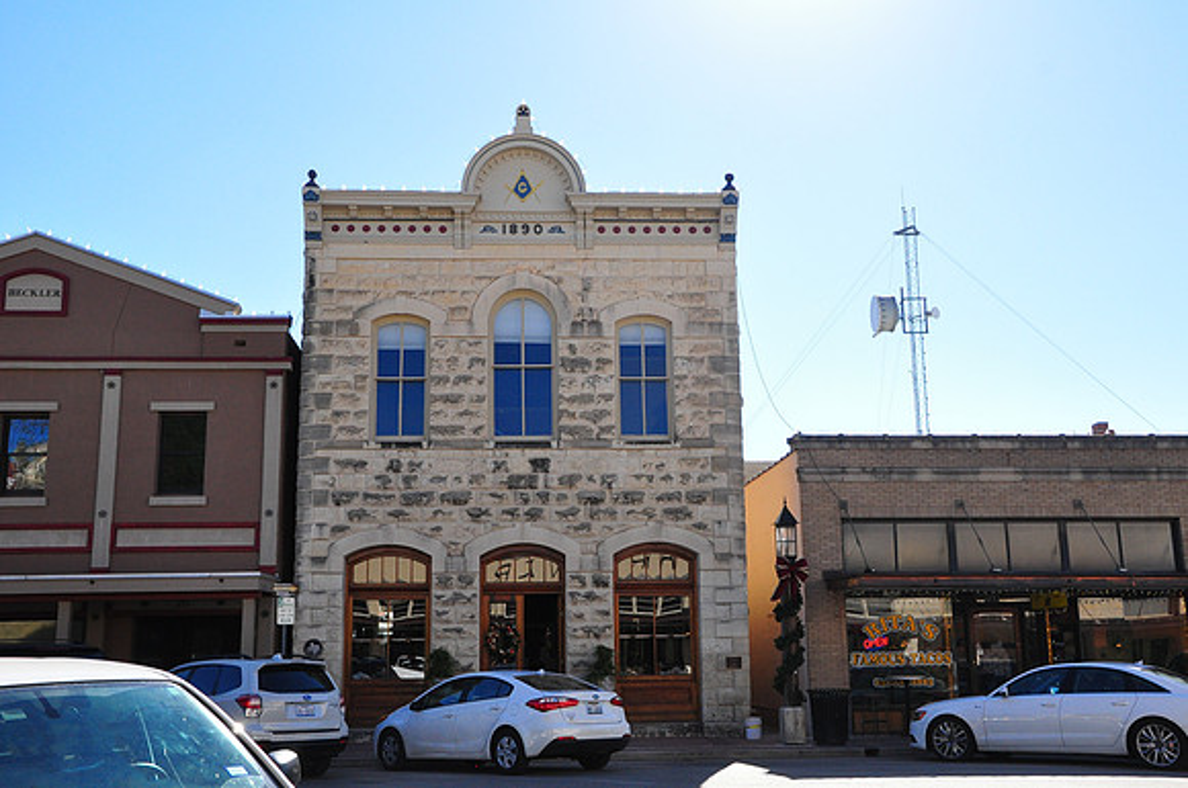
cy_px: 394
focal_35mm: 39
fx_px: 1285
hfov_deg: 49.6
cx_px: 594
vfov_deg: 34.1
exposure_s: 1/400
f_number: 10
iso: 800
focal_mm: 26
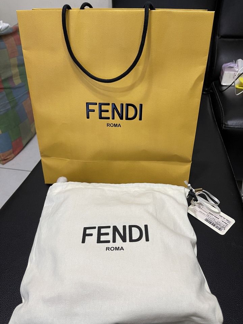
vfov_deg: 67.3
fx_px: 243
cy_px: 162
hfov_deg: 53.1
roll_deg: +1.3
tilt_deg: -36.9
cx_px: 122
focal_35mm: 26
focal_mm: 5.1
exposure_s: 1/60
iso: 160
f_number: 1.6
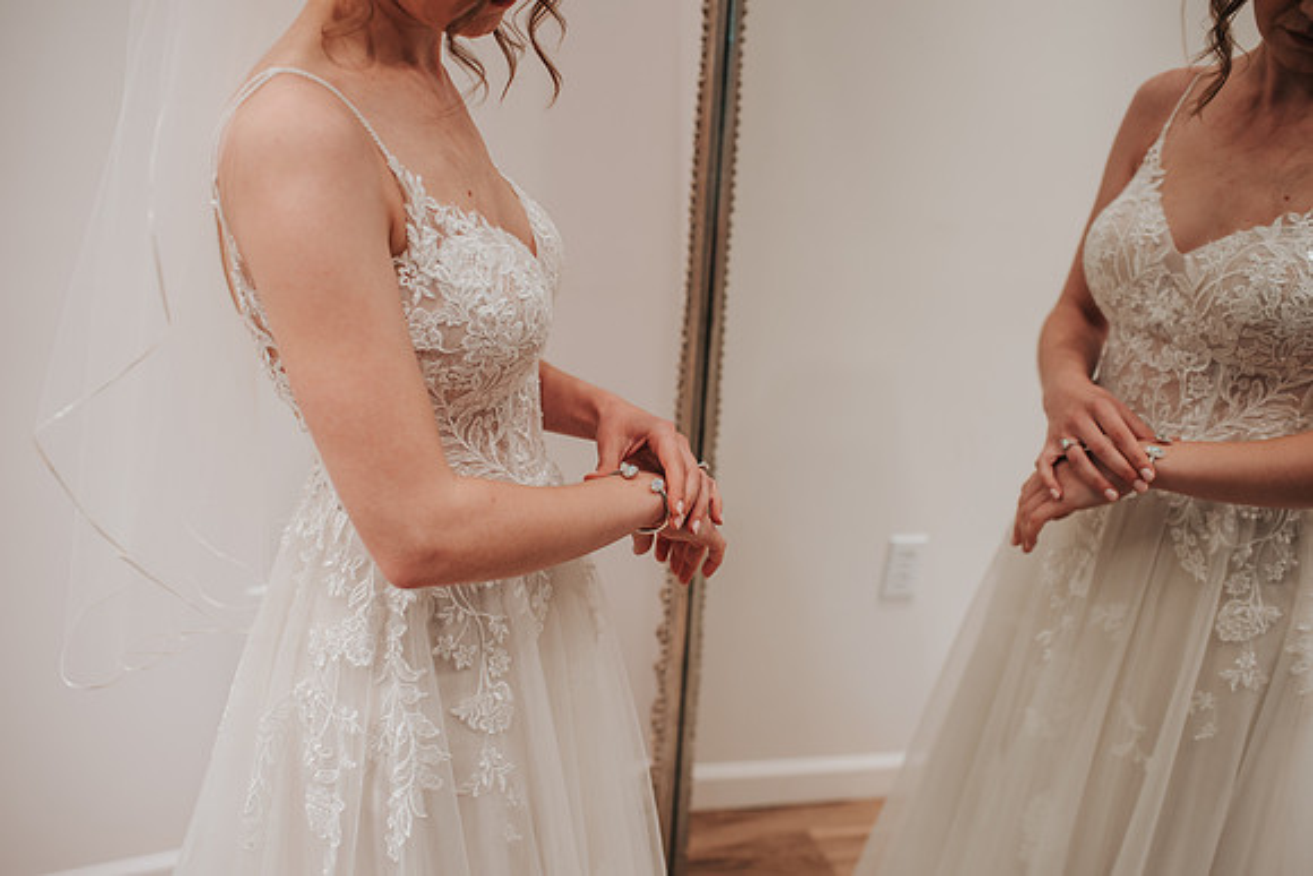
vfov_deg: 37.9
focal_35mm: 35
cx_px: 656
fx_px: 1277
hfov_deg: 54.4
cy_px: 438
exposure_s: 1/125
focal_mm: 35
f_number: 2.8
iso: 180
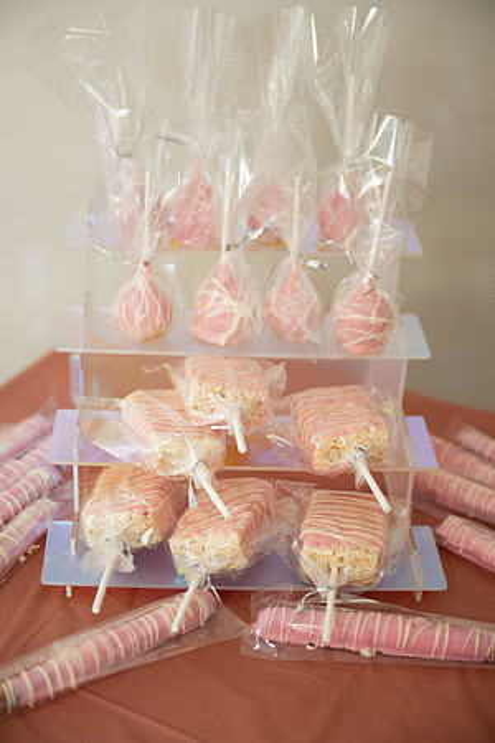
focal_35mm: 57
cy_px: 372
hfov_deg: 23.8
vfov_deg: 35.1
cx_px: 248
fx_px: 1176
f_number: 2.8
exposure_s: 1/200
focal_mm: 57
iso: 2500
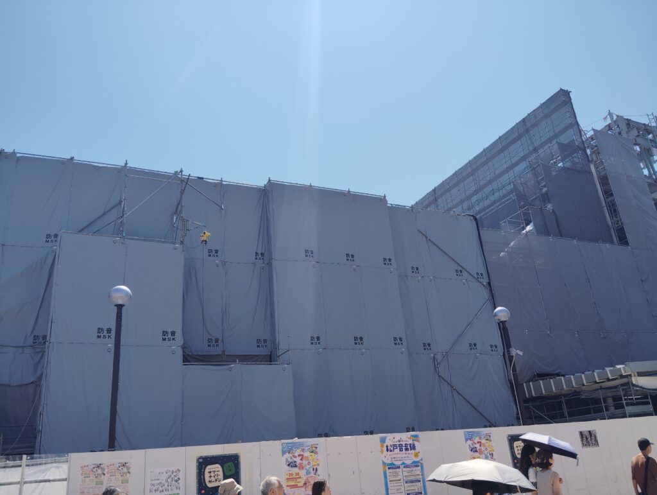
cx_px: 328
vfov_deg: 49.9
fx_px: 532
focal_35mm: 28
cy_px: 248
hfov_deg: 63.4
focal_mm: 4.22
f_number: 1.8
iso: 50
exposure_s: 1/1360
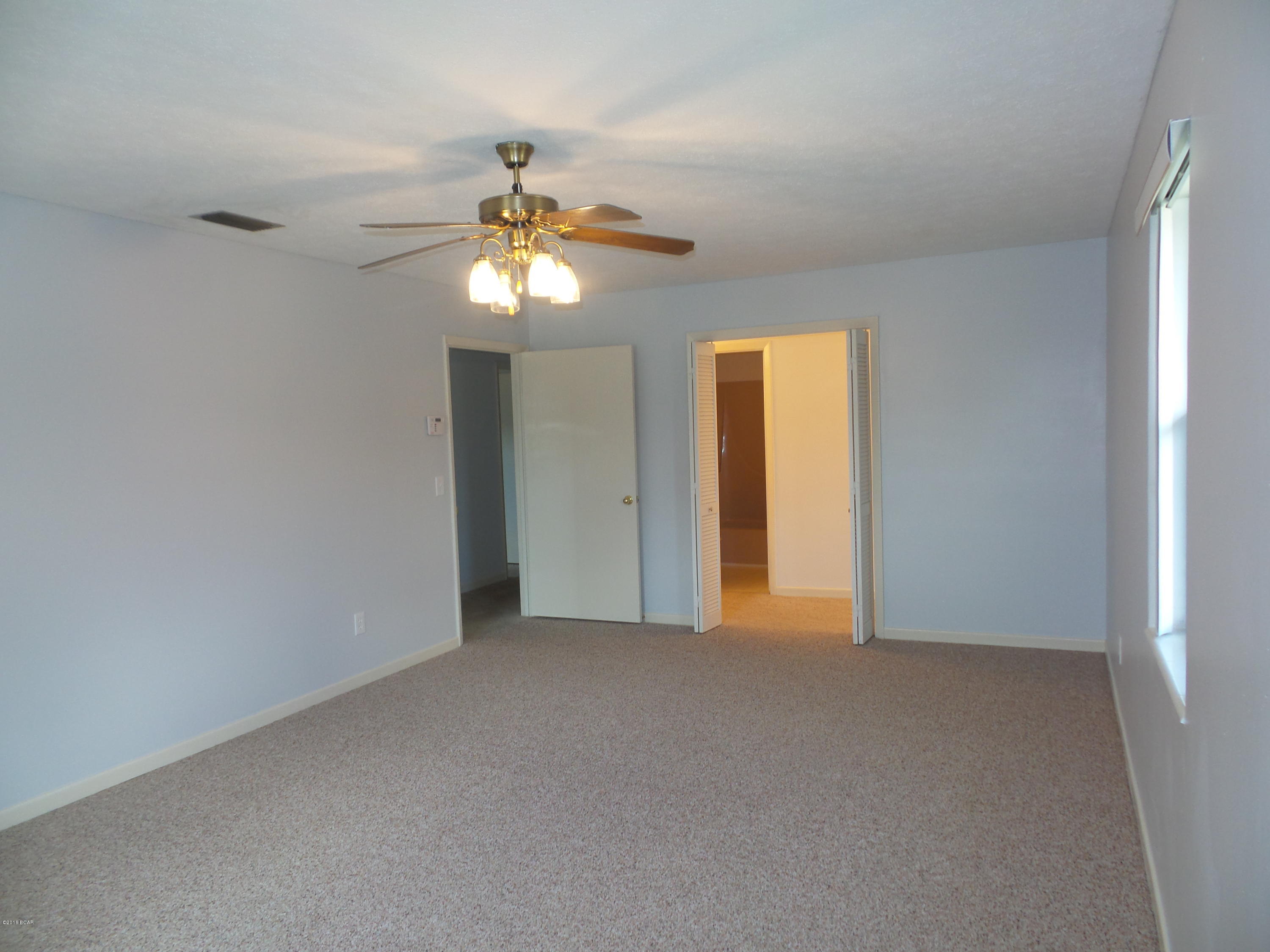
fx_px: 844
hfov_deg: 73.9
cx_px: 635
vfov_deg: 58.9
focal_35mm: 23
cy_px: 476
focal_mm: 4.1
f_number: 3.5
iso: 100
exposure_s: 1/30
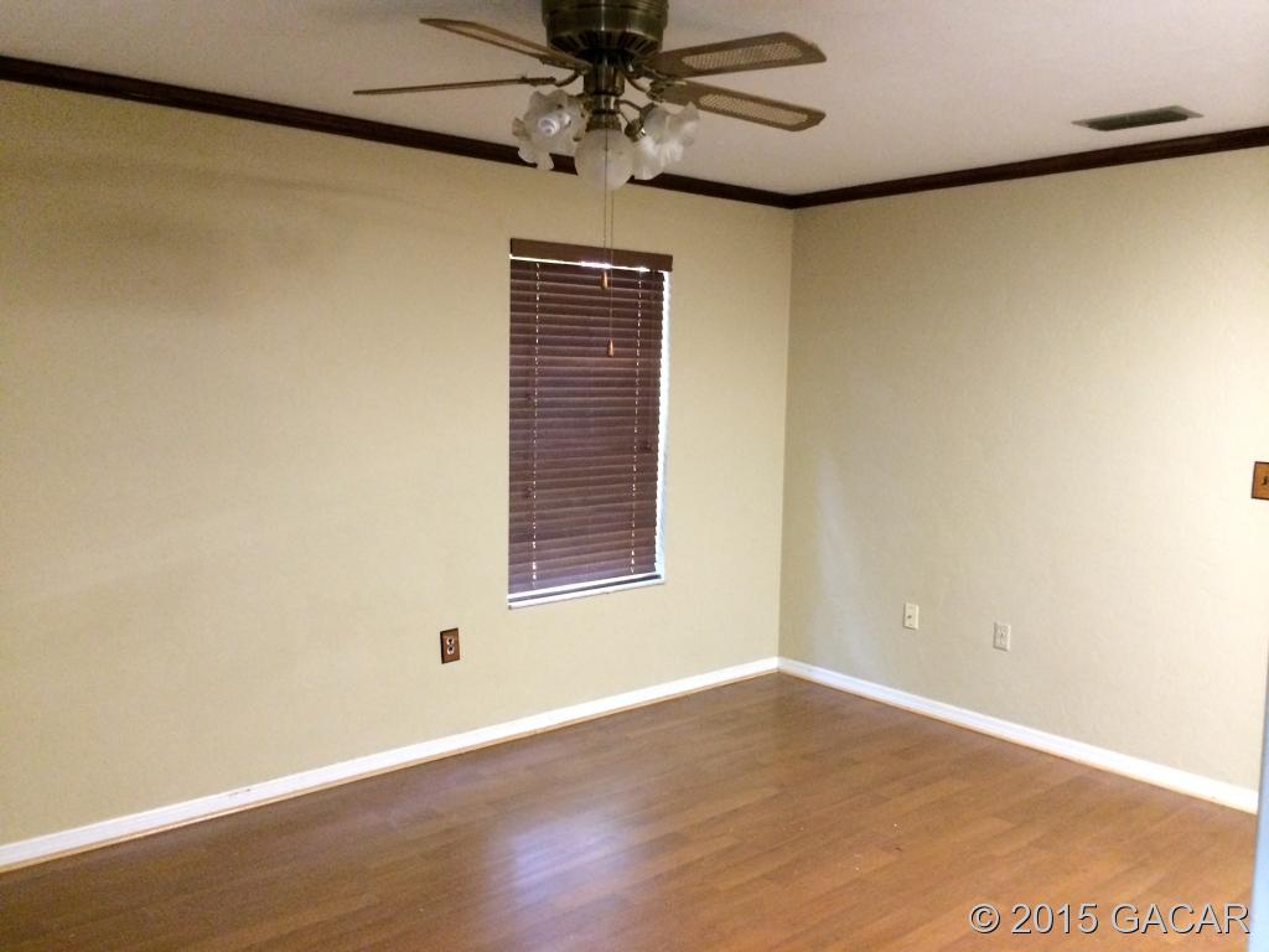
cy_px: 476
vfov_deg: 46.8
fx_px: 1100
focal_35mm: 30
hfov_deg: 60.0
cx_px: 634
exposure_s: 1/15
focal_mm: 4.12
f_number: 2.2
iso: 400
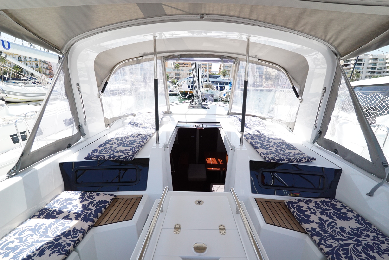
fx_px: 195
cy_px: 130
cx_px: 194
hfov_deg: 90.0
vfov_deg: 67.5
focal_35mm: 18
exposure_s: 1/3200
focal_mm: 18
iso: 1600
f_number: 5.6
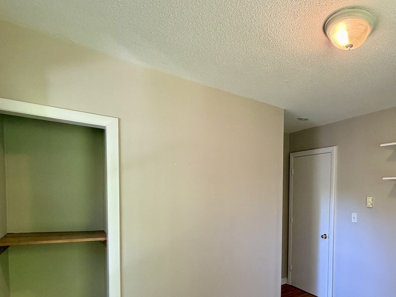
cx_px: 302
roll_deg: -0.6
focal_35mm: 23
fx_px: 263
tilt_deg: -1.4
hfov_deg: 68.6
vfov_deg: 57.3
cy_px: 202
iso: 250
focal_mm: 2.22
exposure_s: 1/60
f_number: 2.2
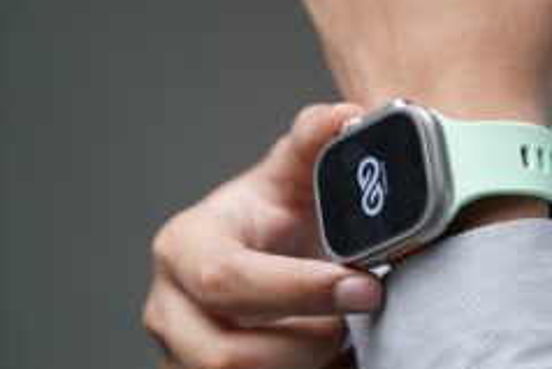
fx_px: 1933
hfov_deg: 16.2
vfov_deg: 10.9
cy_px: 175
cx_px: 424
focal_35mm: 126
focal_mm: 75
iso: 1600
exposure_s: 1/200
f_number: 3.5
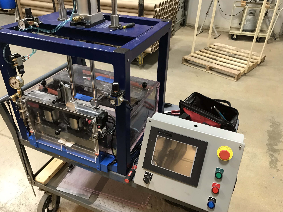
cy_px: 108
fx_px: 237
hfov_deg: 61.7
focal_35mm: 29
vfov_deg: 48.2
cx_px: 139
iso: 64
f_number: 1.8
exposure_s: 1/16
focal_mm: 3.99
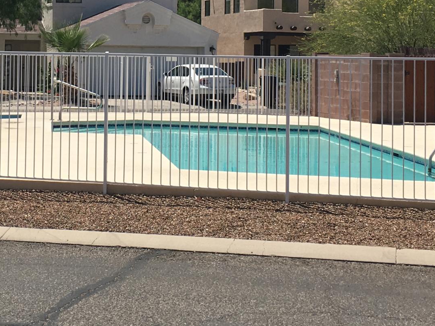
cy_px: 40
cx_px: 100
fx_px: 1018
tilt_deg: +0.2
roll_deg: -0.9
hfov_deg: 23.8
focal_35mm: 81
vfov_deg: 18.0
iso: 25
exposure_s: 1/1789
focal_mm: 4.15
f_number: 2.2
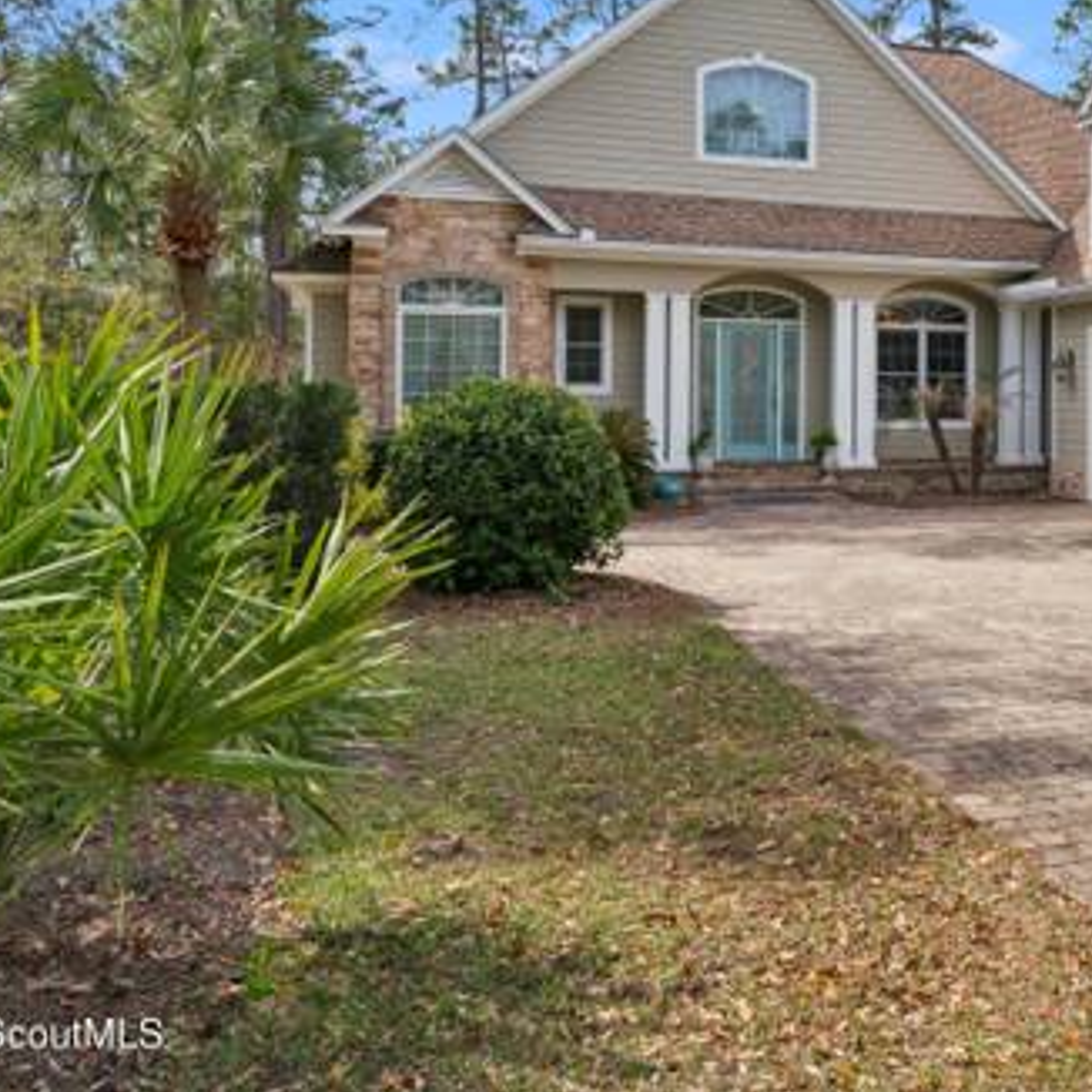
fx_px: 1249
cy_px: 382
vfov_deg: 46.6
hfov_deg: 44.2
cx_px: 918
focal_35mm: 35
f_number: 8
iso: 250
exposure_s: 1/320
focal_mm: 21
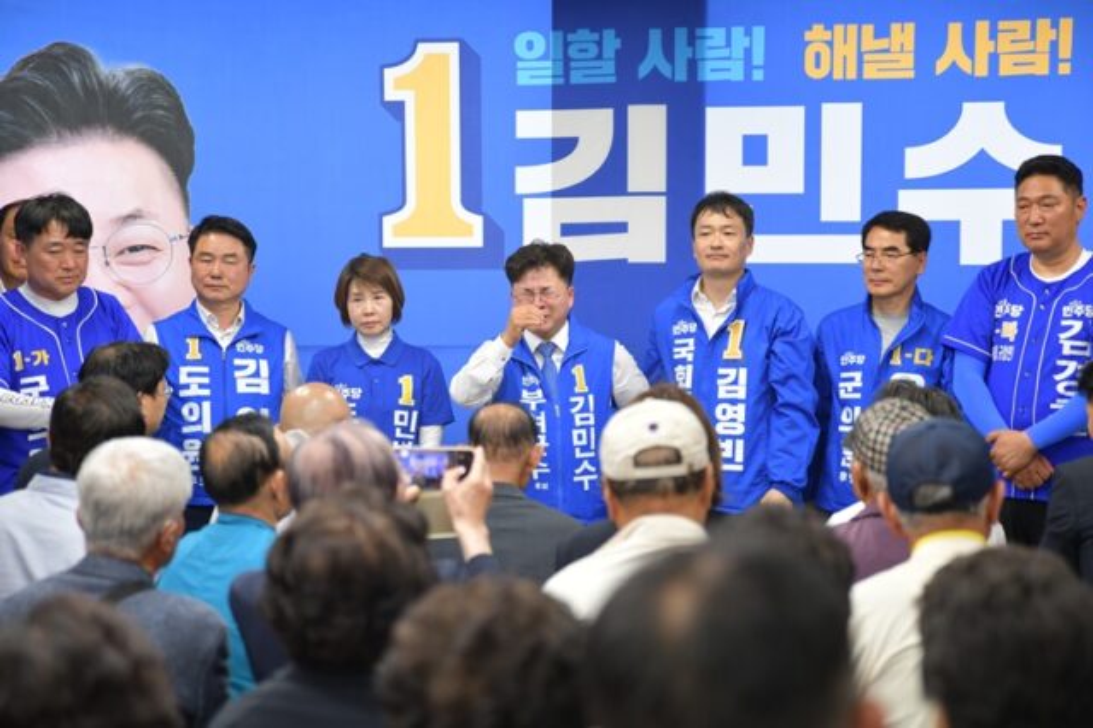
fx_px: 2124
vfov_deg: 19.4
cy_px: 364
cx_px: 546
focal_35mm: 70
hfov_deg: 28.9
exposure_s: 1/200
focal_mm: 70
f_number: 2.8
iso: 1000
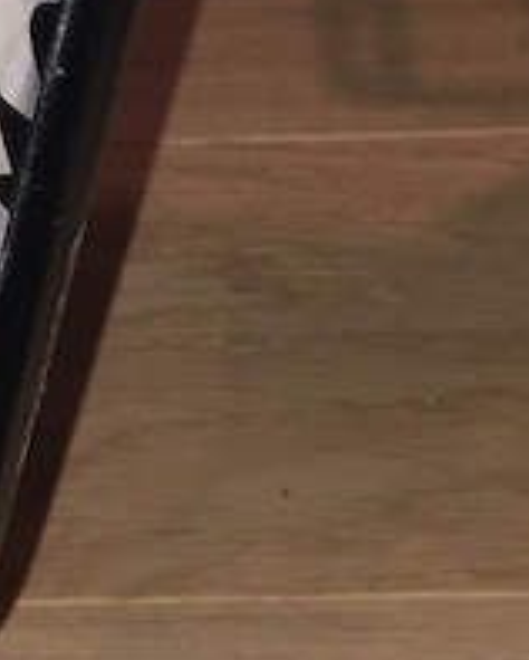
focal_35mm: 147
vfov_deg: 13.0
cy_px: 60
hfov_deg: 10.5
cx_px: 100
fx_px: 2872
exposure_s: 1/33
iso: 32
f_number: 2.2
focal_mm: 4.15
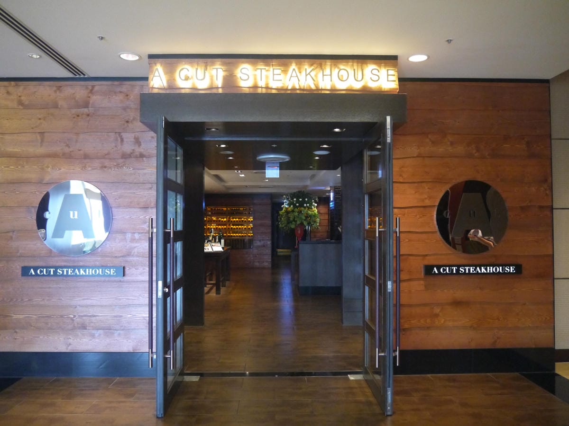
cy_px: 213
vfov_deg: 49.7
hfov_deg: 63.4
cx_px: 284
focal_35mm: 28
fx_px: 460
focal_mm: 14
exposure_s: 1/30
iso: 1600
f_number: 3.5
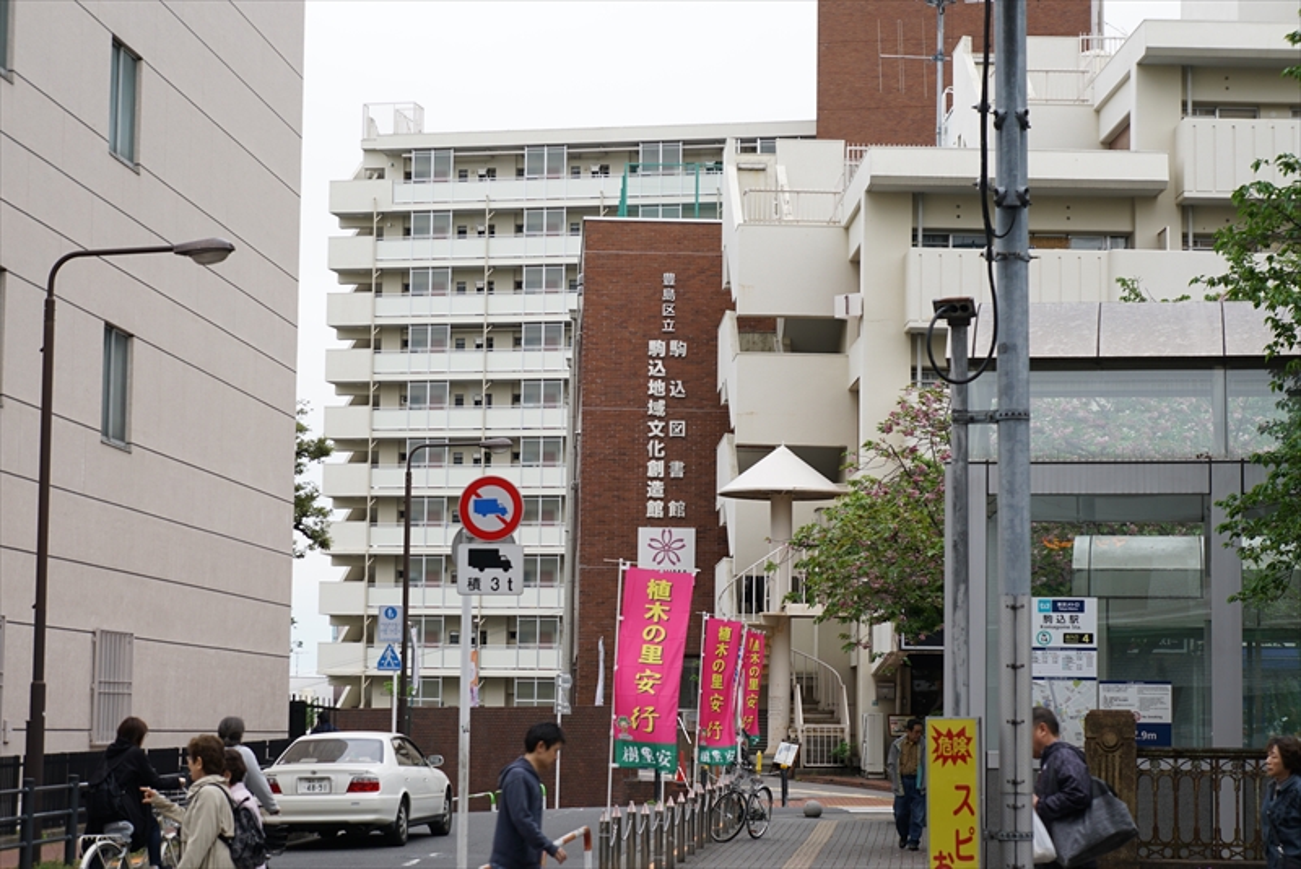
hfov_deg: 24.8
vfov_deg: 16.7
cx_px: 650
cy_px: 434
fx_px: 2964
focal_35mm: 82
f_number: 5.6
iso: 100
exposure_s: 1/125
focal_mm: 55
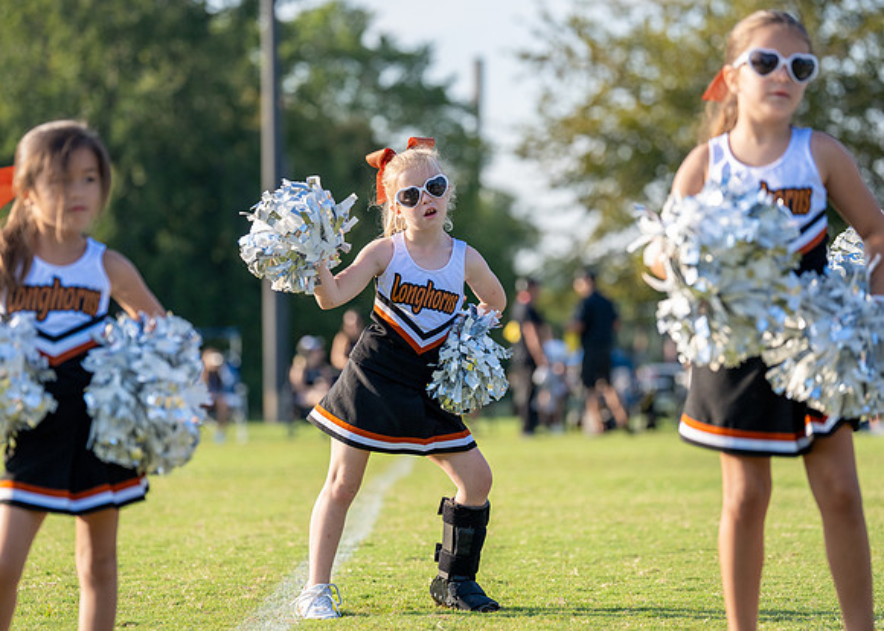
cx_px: 427
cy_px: 291
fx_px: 3713
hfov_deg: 13.6
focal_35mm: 148
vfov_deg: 9.7
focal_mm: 128
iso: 320
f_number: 2.8
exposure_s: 1/3200
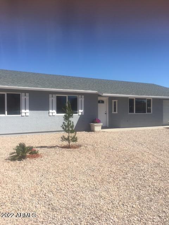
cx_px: 84
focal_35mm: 29
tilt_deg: +0.3
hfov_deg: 48.2
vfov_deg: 61.7
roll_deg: +1.9
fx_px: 189
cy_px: 112
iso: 25
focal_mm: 4.15
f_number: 2.2
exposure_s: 1/1972
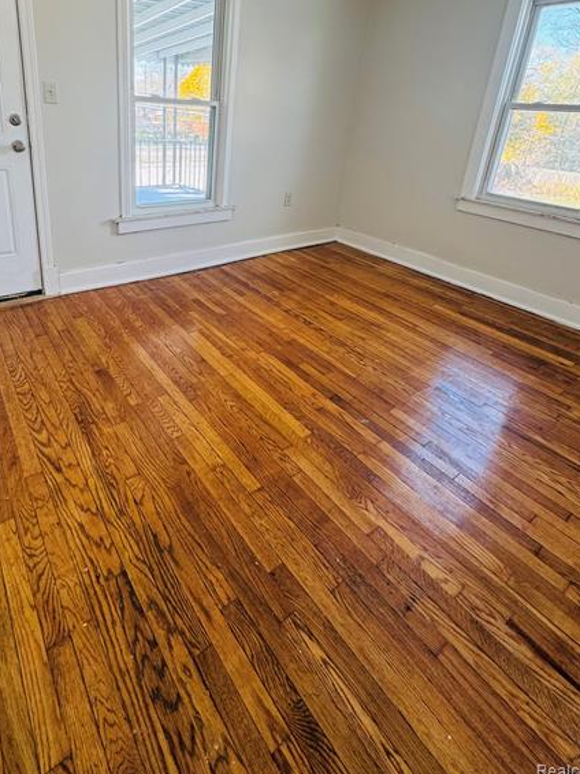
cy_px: 258
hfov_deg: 67.8
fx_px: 425
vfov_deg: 81.8
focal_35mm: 19
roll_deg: -3.3
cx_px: 224
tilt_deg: -20.9
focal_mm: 2.22
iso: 125
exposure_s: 1/120
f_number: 2.2
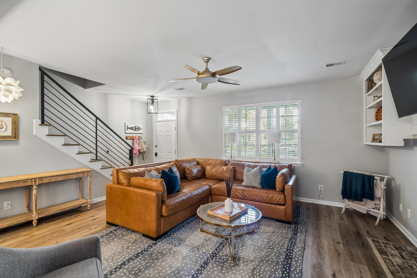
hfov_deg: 96.7
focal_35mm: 16
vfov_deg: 73.7
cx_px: 208
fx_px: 185
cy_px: 139
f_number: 8
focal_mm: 16
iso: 500
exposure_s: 1/5
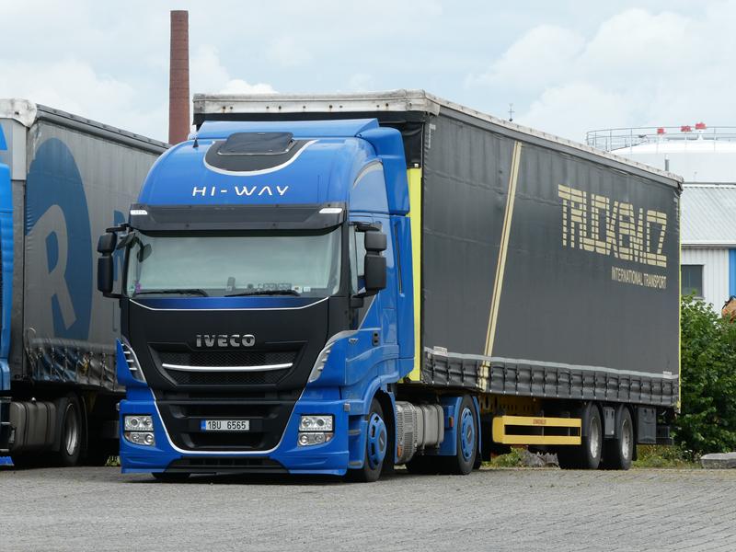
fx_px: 4252
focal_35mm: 200
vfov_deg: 7.4
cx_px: 368
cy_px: 276
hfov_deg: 9.9
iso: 80
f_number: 5.6
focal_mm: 35.8
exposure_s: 1/200
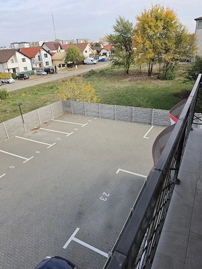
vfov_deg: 73.9
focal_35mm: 23
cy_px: 134
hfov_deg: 58.9
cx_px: 101
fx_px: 179
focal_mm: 6.5
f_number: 1.4
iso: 64
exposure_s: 1/3333
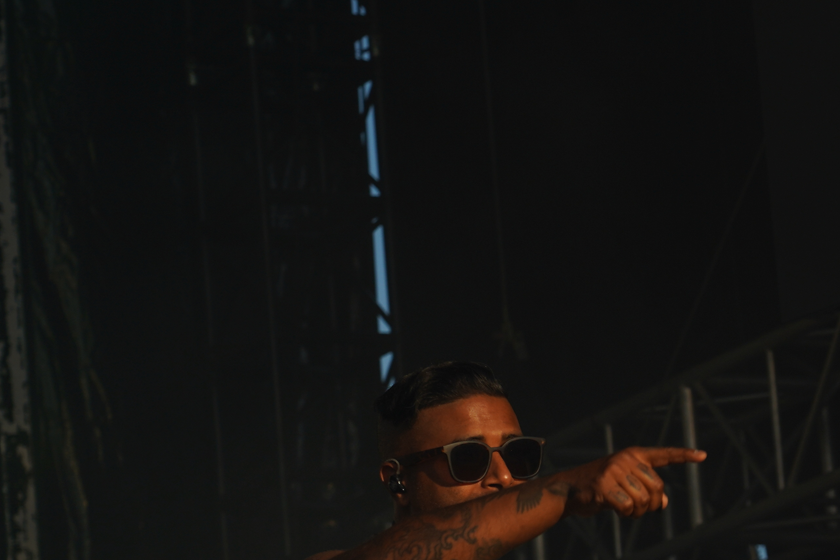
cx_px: 807
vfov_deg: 5.6
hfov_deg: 8.4
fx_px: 5716
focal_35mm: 245
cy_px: 574
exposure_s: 1/400
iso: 100
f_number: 7.1
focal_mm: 105
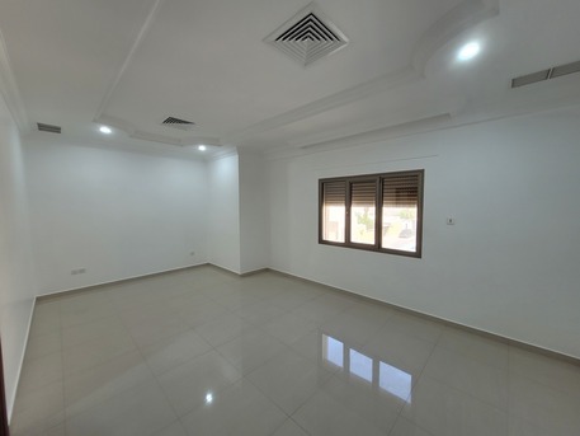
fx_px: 218
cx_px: 290
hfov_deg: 106.2
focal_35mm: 13
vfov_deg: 89.9
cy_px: 218
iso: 50
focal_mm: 1.74
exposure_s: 1/50
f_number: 2.2
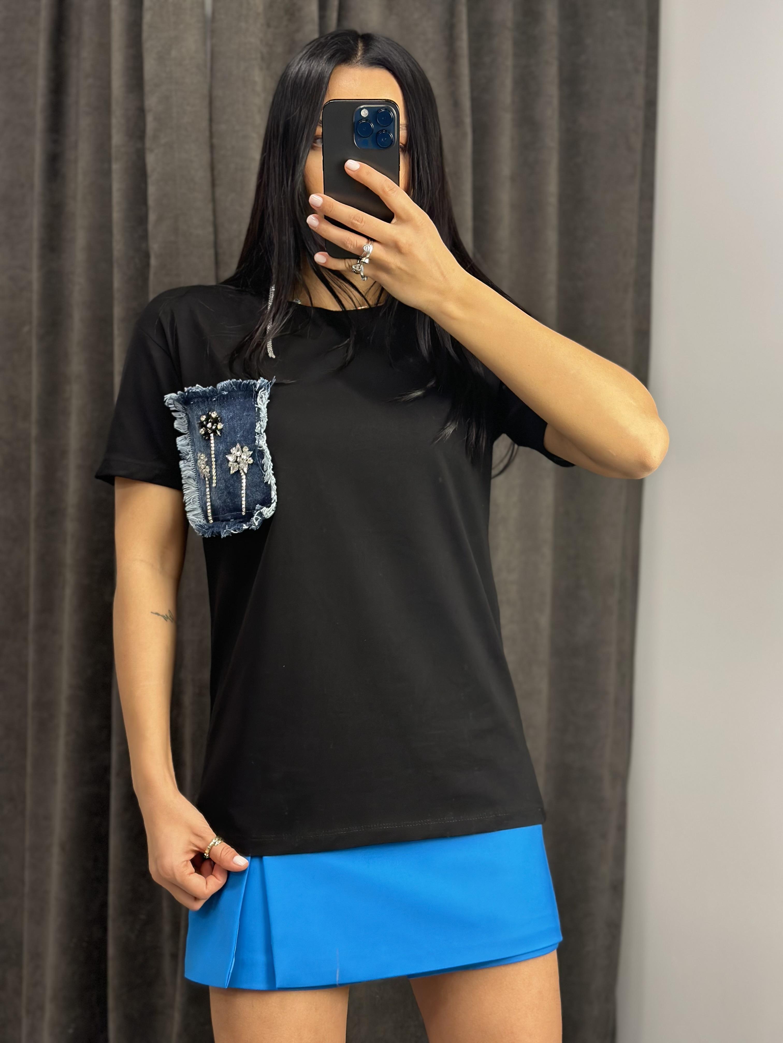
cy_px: 522
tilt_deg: -28.6
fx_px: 1448
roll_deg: +1.4
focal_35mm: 48
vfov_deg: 39.7
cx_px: 392
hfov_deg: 30.3
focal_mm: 6.86
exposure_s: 1/50
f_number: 1.78
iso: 200
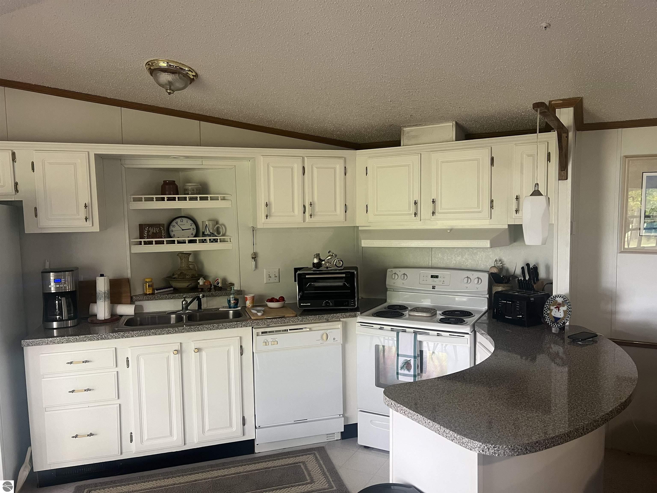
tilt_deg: -4.2
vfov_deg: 53.1
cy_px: 246
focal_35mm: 26
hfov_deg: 67.3
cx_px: 328
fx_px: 493
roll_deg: +1.1
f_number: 1.5
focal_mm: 5.7
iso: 160
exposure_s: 1/60
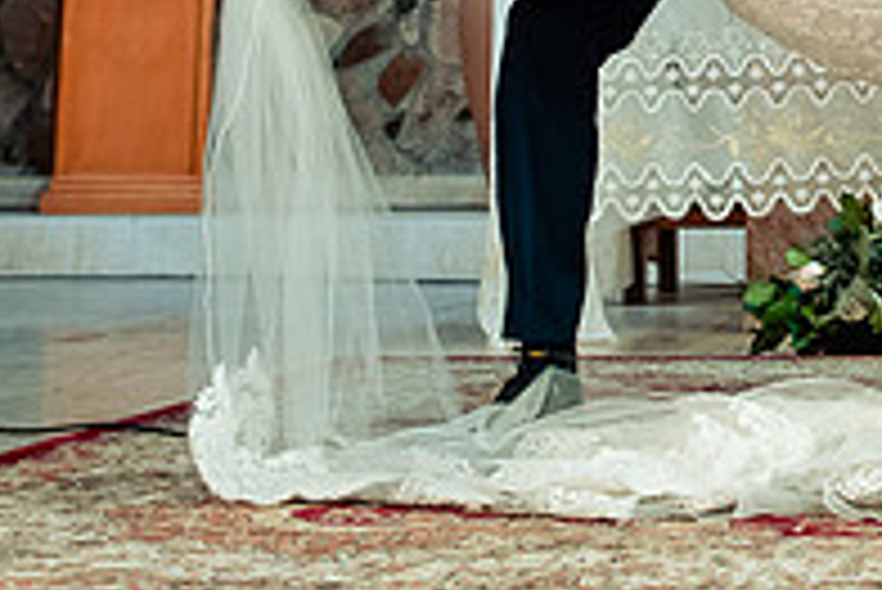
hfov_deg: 18.7
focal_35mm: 105
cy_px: -312
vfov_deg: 12.4
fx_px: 2574
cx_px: 959
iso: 1600
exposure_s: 1/250
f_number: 4
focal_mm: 29
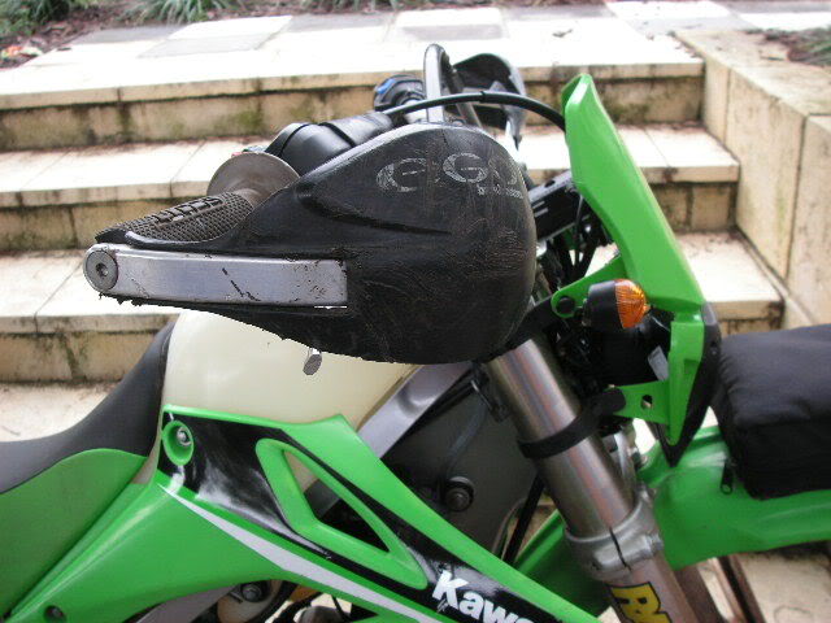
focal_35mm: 38
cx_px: 416
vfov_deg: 37.7
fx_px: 912
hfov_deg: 49.0
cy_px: 312
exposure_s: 1/60
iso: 50
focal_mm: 6.3
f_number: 3.3
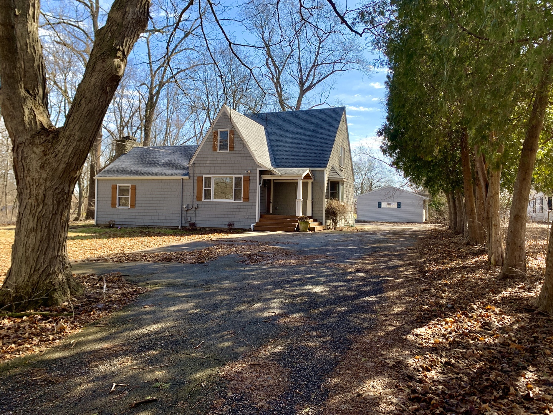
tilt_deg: -0.9
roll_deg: -0.8
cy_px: 208
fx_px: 415
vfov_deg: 53.1
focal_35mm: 26
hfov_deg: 67.3
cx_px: 276
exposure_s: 1/643
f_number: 1.8
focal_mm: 4.25
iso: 25
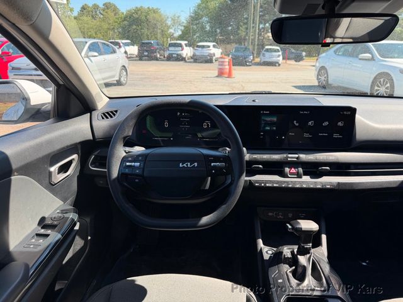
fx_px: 279
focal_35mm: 24
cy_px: 151
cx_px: 202
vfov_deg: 56.8
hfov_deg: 71.6
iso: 80
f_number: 1.78
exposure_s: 1/677
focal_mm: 6.76
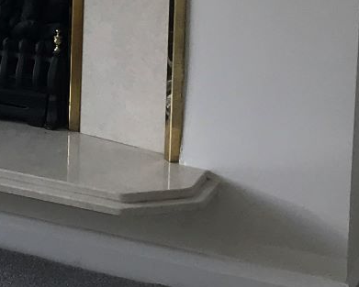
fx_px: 1520
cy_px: -207
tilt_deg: -2.9
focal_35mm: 143
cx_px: -183
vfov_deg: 10.3
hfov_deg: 12.8
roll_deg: -1.1
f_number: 1.8
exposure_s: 1/199
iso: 20
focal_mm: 3.99
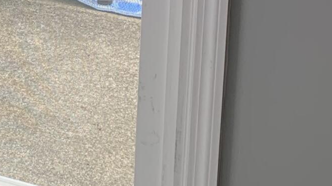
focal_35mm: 128
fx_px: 1126
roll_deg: +1.8
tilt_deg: -9.8
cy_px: -279
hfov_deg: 15.1
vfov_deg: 8.5
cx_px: -216
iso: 32
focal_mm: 4.25
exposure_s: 1/121
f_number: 1.8
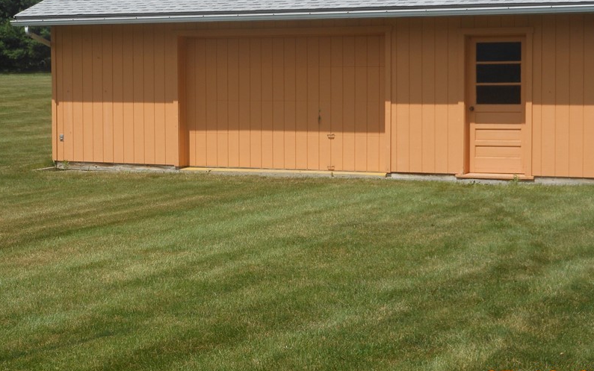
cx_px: 282
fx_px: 1392
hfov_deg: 24.1
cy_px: 146
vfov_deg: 15.2
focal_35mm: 86
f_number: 5
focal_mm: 11.2
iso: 80
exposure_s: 1/500
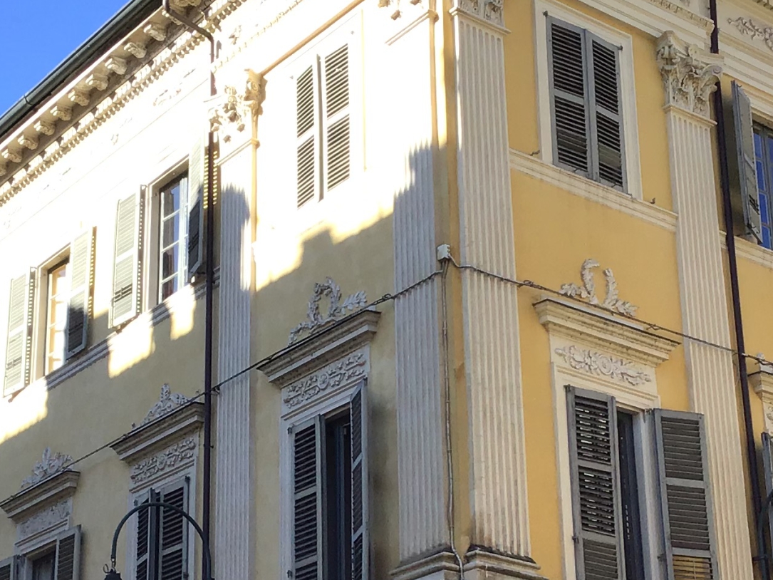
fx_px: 1787
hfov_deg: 24.3
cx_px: 266
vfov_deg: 18.4
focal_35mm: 80
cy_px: 403
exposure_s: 1/409
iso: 25
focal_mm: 3.3
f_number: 2.4
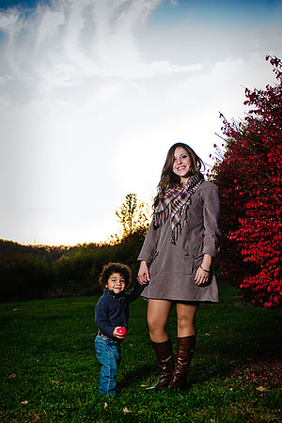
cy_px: 212
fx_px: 423
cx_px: 141
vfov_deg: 53.1
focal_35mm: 36
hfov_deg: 36.9
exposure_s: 1/200
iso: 200
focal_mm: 24
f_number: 2.8
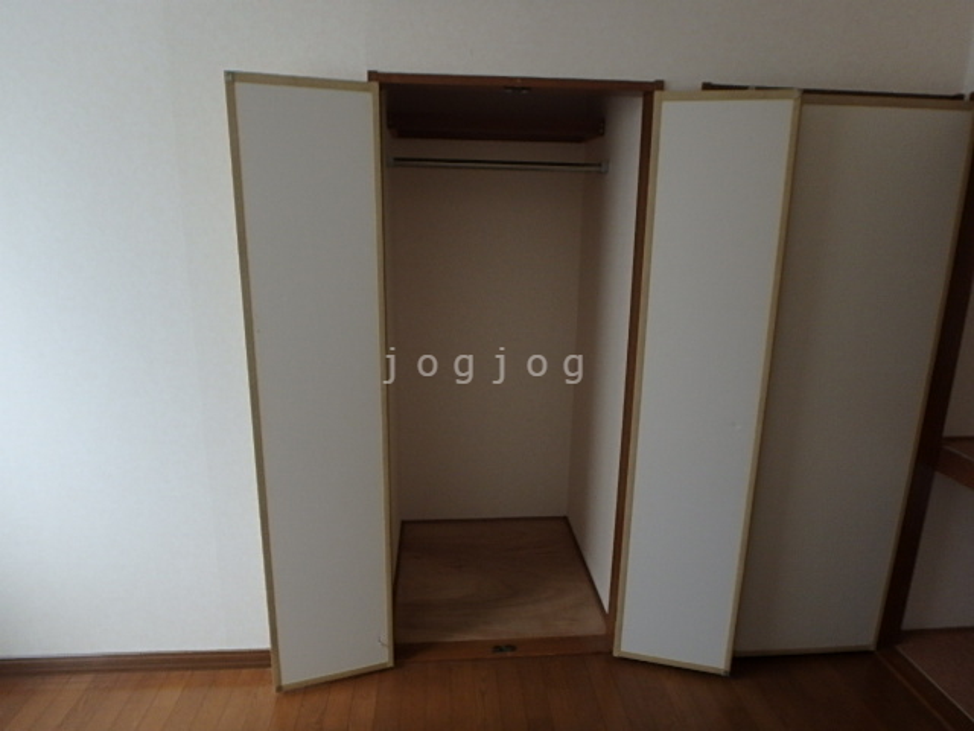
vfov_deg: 63.4
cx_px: 487
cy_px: 366
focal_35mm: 21
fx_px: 591
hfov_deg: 79.0
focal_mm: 3.7
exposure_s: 1/30
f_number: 3.5
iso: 200
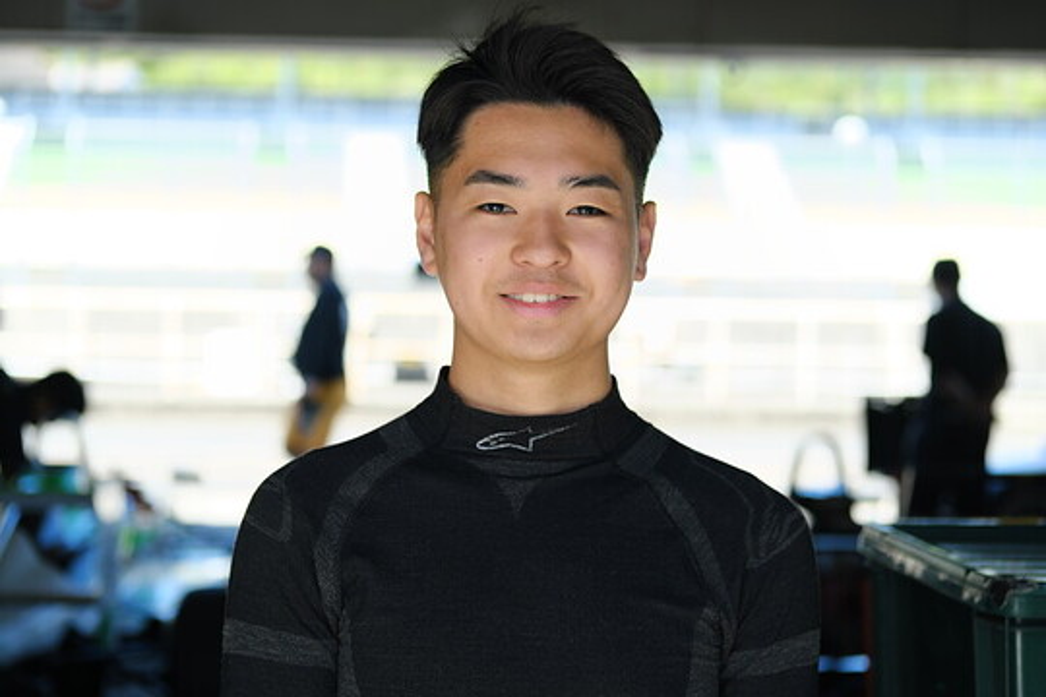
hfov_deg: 27.0
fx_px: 2179
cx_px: 523
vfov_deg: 18.2
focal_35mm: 75
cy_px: 348
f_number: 2.5
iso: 160
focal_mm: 50
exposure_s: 1/450
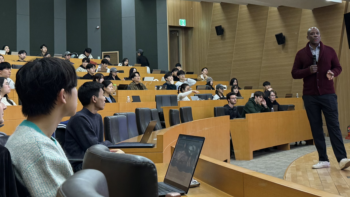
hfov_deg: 34.2
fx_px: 566
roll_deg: +1.8
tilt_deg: +5.0
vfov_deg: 19.6
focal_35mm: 61
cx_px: 214
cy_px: 44
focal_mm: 6.76
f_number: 1.78
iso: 160
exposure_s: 1/120
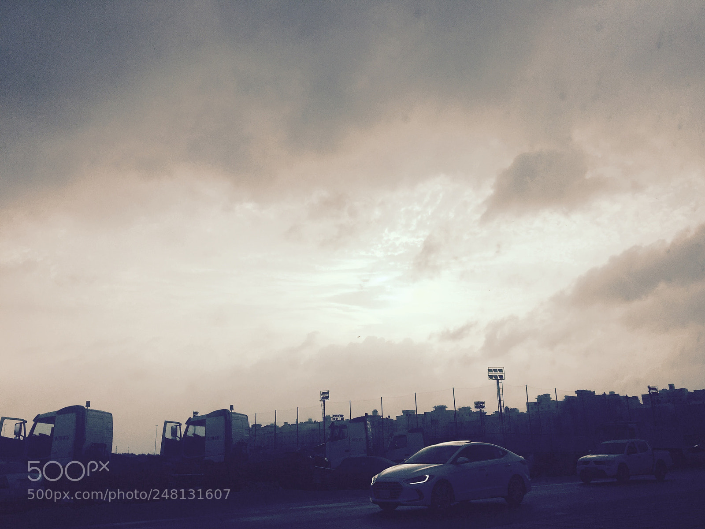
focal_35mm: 29
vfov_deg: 48.2
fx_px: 591
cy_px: 264
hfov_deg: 61.7
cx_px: 352
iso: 32
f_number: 2.2
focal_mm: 4.15
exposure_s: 1/1464
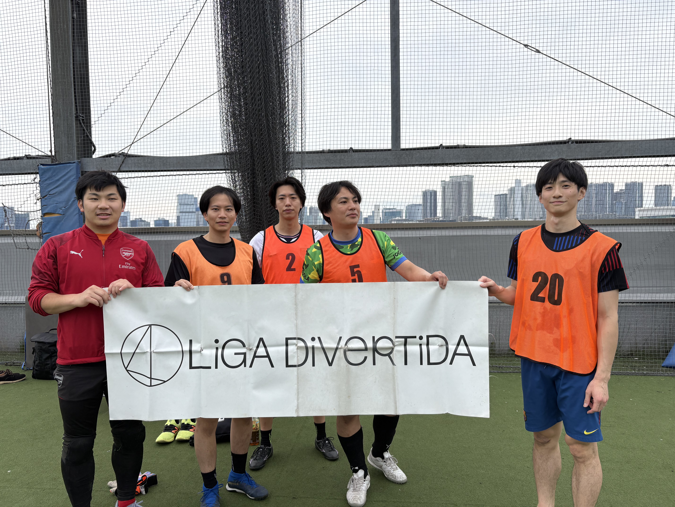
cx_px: 338
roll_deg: +0.6
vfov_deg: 53.1
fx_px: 507
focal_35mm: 26
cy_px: 254
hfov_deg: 67.3
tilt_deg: -1.6
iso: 50
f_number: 1.6
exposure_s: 1/1393
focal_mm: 5.96
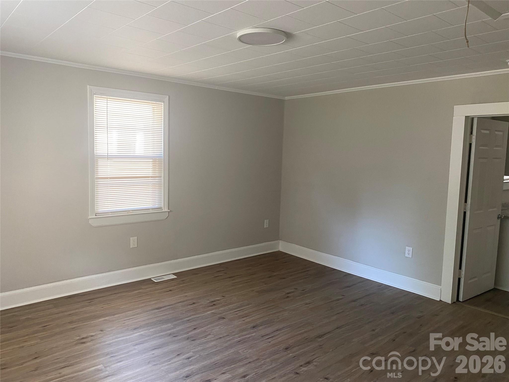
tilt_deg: -5.4
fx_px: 382
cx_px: 254
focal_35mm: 26
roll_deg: -1.7
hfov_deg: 67.3
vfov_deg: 53.1
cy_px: 191
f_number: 1.8
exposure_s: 1/60
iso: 160
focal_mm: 4.25
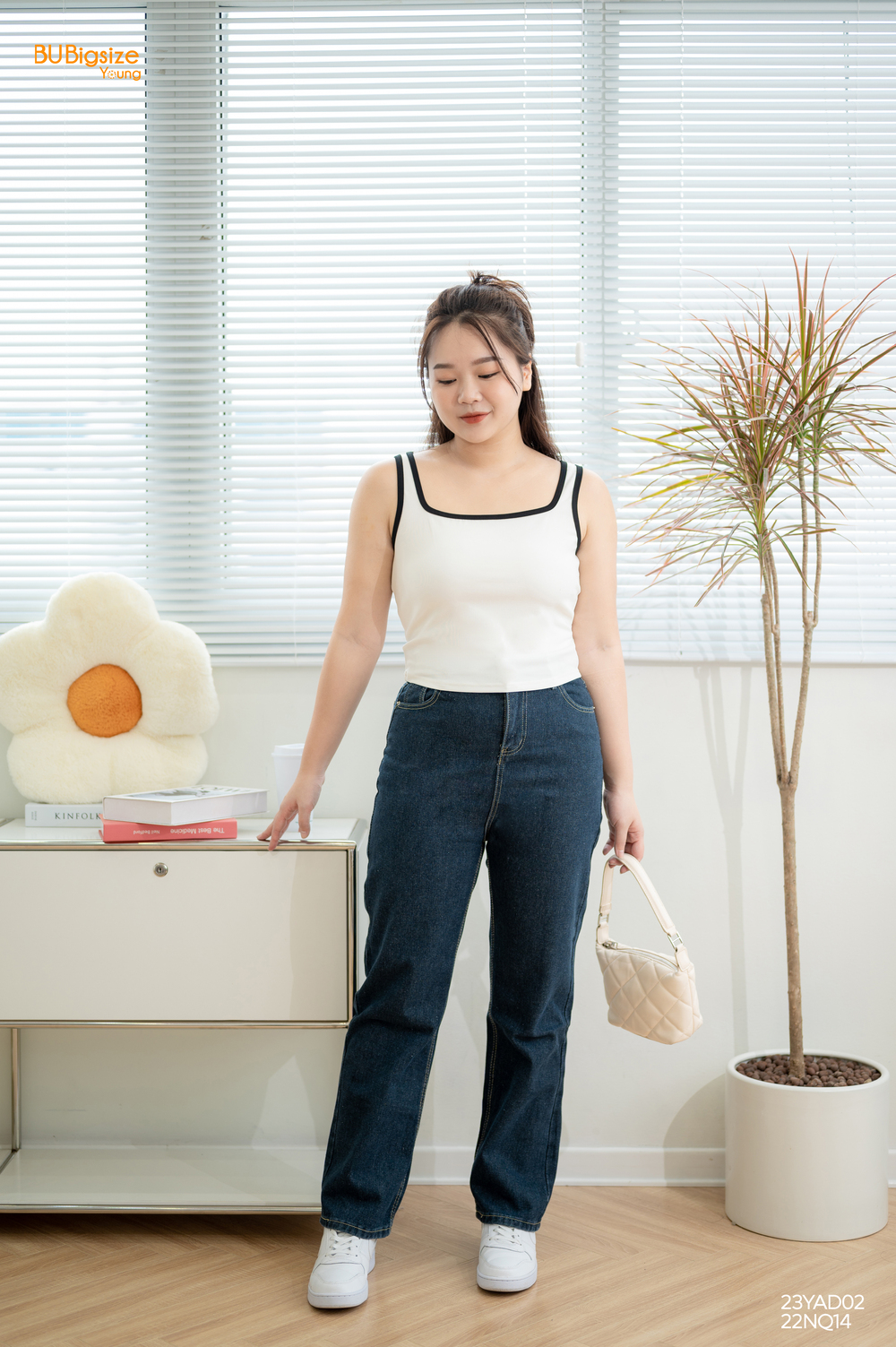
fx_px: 1869
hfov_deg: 27.0
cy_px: 674
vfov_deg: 39.6
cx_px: 448
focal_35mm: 50
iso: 125
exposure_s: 1/160
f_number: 1.8
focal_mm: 50
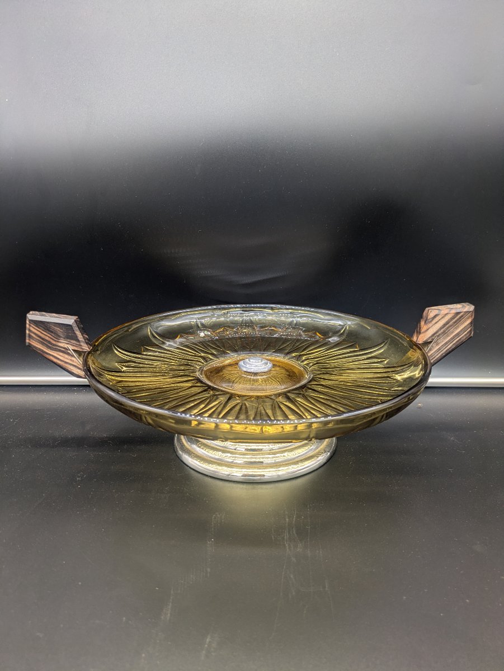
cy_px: 336
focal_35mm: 25
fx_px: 485
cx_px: 252
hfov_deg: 54.9
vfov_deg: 69.4
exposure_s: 1/50
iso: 61
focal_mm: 5.43
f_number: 1.89
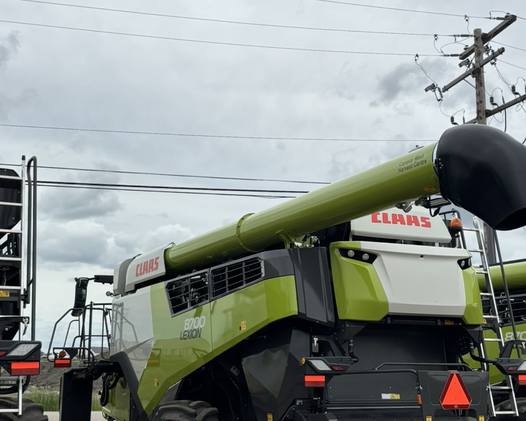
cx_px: 289
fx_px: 887
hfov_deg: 33.0
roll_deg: -2.7
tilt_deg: +9.5
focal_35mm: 57
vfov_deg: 26.7
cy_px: 205
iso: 50
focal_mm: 5.96
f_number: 1.6
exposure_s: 1/5348
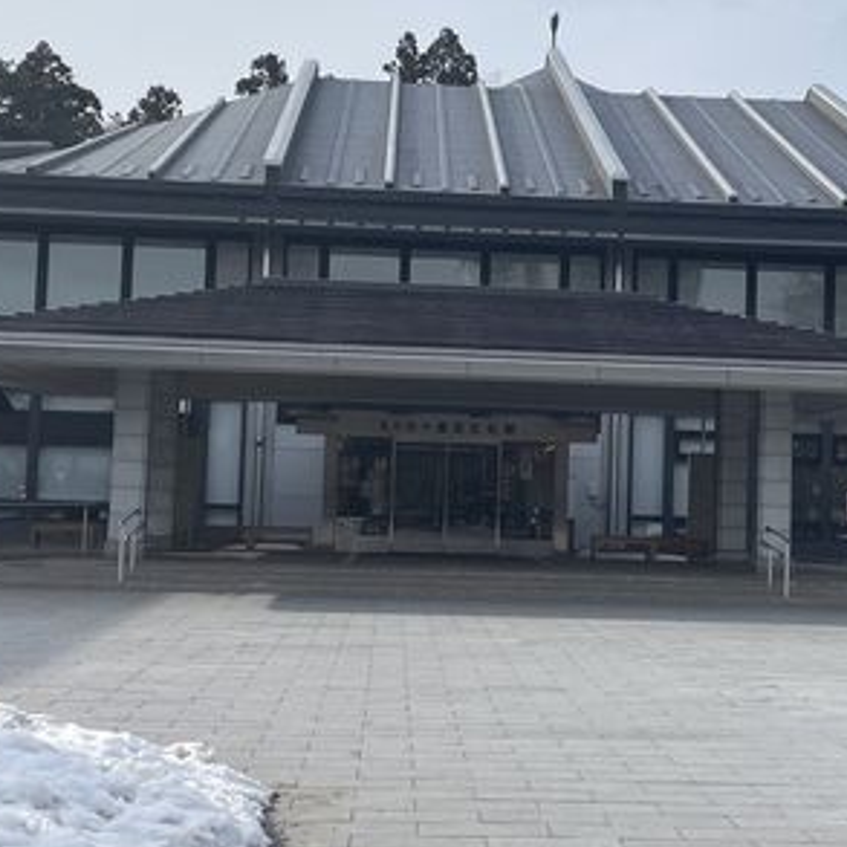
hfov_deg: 26.8
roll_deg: -1.5
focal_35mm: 64
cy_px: 369
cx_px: 533
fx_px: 1772
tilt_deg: +5.1
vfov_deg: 26.9
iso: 32
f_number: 1.6
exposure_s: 1/4831
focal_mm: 4.2
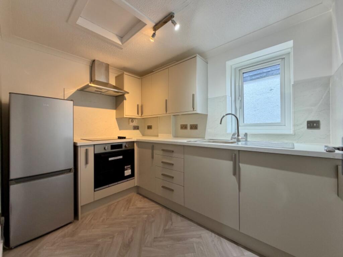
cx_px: 172
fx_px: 139
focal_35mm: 14
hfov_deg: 102.1
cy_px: 128
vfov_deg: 85.7
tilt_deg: -0.7
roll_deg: +0.0
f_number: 2.2
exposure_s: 1/50
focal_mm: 2.22
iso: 160
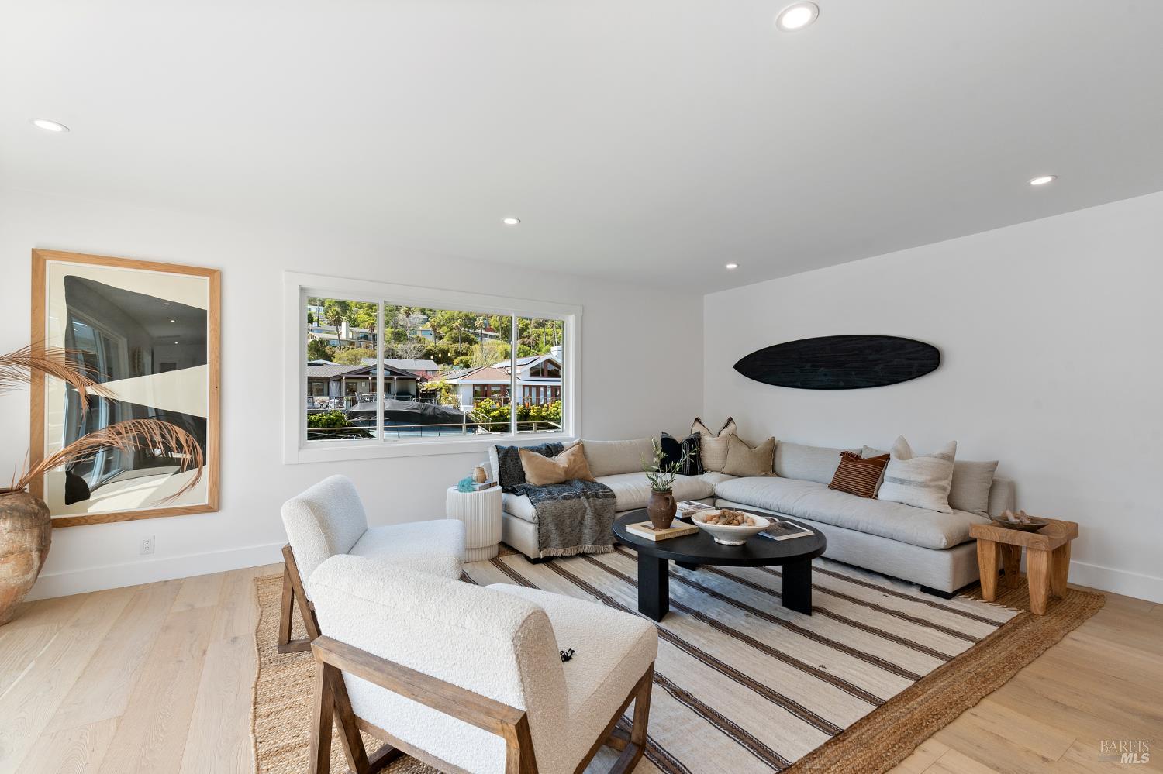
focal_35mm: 15
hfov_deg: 100.4
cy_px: 387
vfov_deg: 77.3
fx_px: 484
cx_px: 582
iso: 400
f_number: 9
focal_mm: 15
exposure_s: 1/80
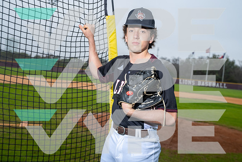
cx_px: 121
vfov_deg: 28.1
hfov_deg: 41.1
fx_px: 323
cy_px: 81
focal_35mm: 48
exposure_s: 1/125
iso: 100
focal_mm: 48
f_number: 6.3
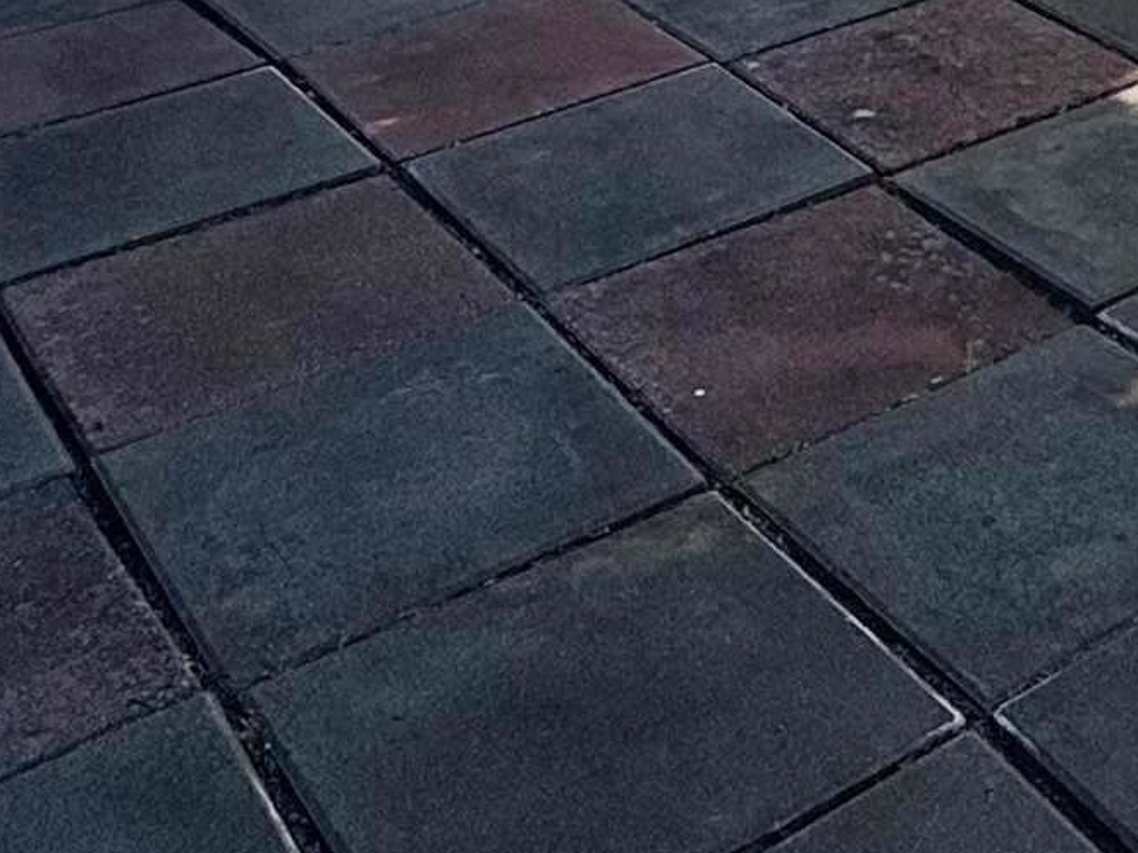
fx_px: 2136
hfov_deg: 26.7
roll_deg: +1.2
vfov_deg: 16.7
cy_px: -868
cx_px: 1337
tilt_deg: +2.1
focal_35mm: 65
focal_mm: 2.22
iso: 50
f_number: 2.2
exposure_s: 1/1346
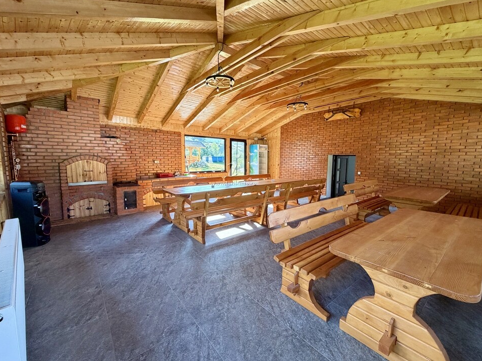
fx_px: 209
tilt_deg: -6.5
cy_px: 179
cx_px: 244
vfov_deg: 81.7
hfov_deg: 98.2
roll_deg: -0.4
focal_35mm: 15
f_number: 2.2
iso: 250
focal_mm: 2.22
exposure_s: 1/121
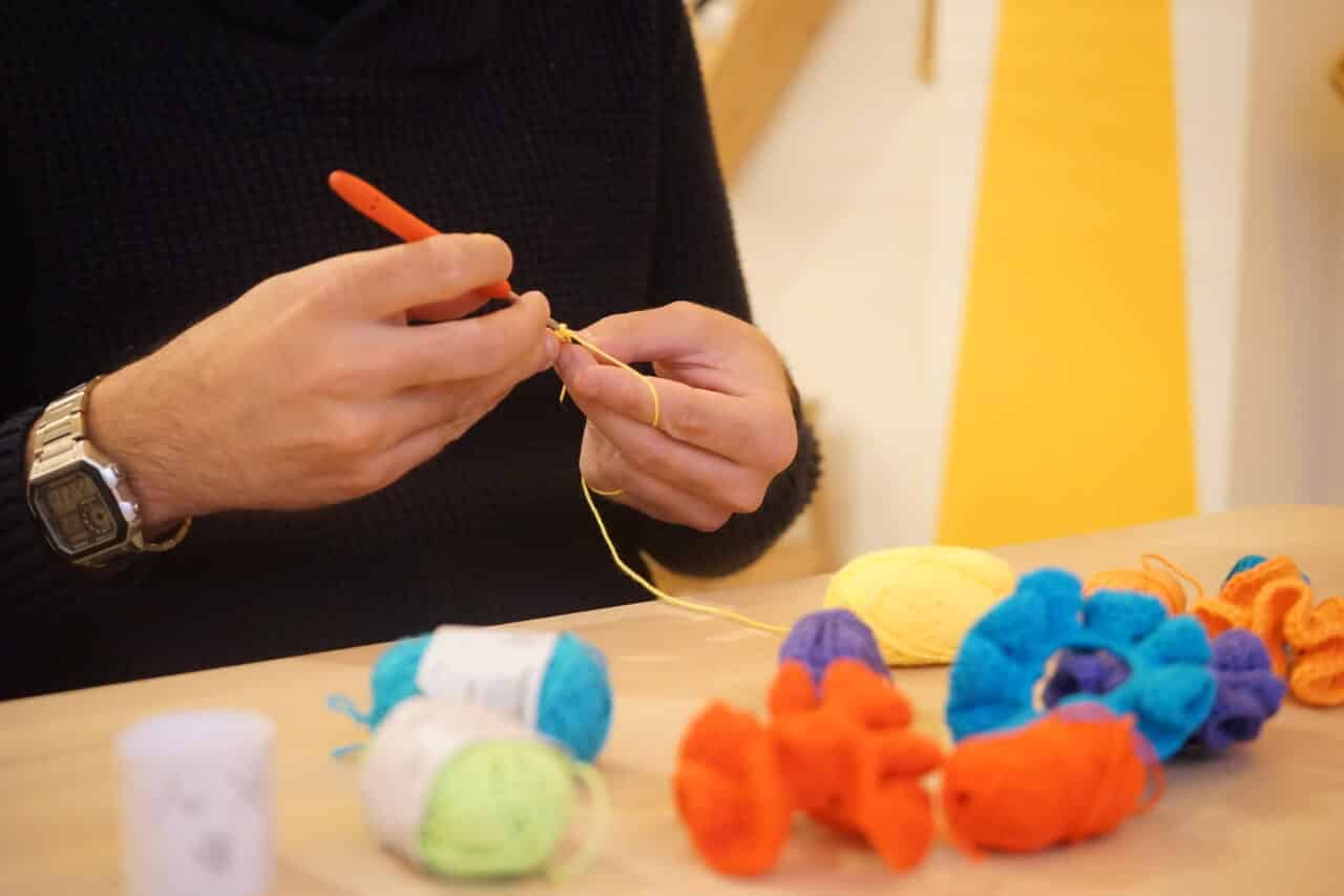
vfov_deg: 27.5
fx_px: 1829
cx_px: 672
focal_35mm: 49
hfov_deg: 40.3
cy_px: 448
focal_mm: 49
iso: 10000
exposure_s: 1/125
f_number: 4.5
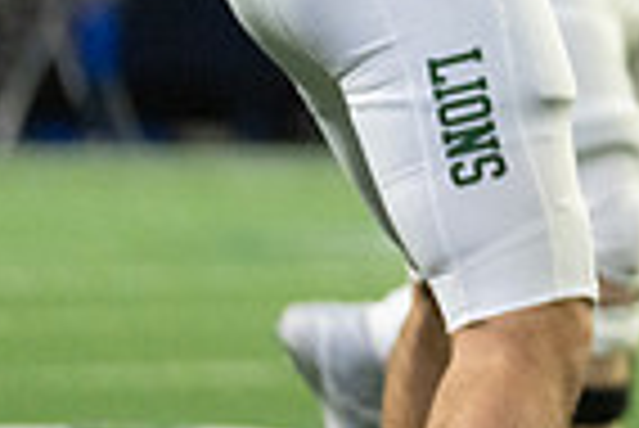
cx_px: 1161
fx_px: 9044
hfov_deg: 4.0
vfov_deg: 2.7
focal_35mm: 509
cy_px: -340
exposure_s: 1/1250
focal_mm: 125
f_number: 2.8
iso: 4000
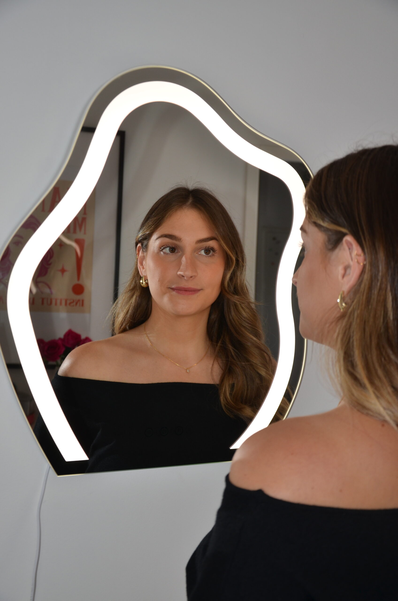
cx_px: 199
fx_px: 749
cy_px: 300
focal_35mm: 45
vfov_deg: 43.7
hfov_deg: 29.7
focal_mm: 30
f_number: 4.2
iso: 320
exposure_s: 1/125
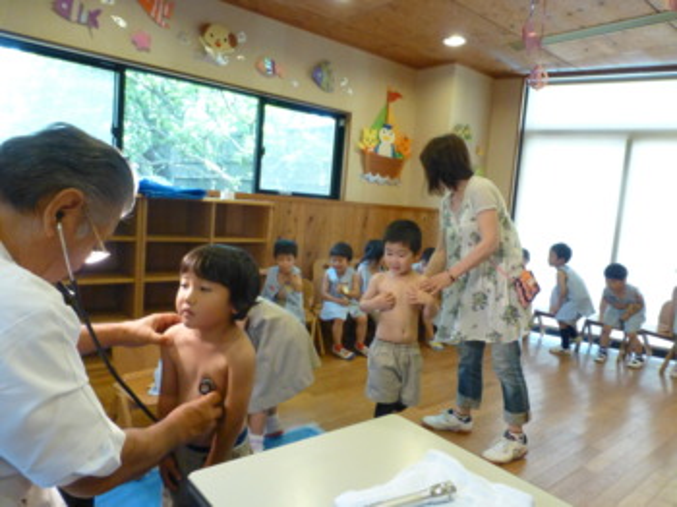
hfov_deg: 71.6
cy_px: 254
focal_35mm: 24
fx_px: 469
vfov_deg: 56.8
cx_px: 338
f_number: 3.3
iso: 800
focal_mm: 4.3
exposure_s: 1/80
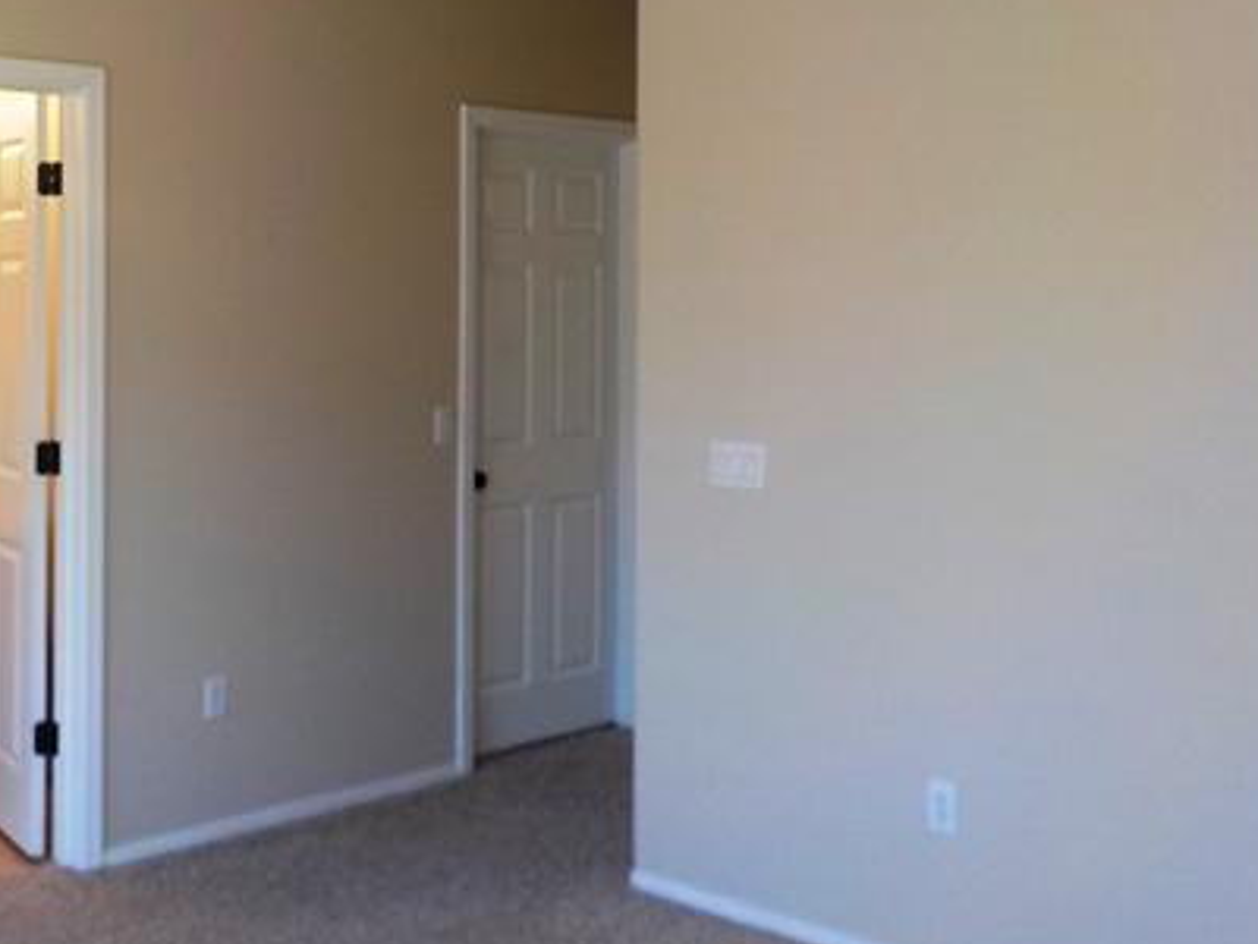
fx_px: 1744
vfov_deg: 30.0
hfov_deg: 38.8
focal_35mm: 48
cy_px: 312
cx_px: 343
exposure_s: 1/30
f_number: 3.3
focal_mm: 4.1
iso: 125
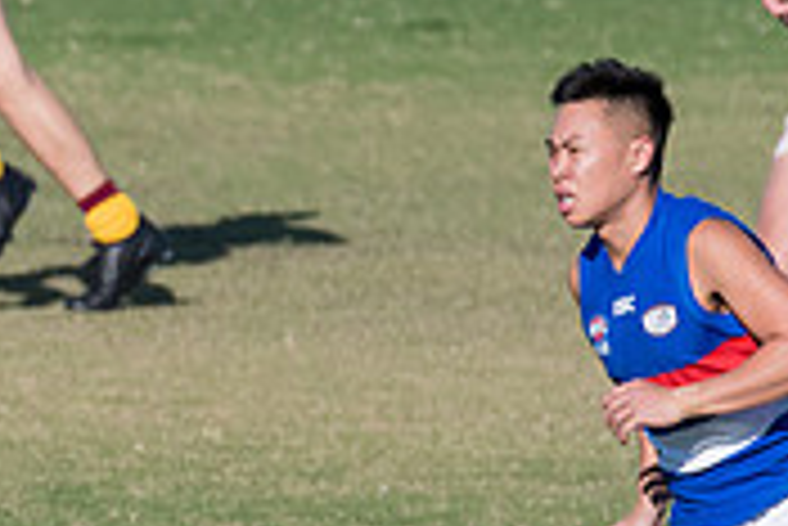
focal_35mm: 1890
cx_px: -459
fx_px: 41403
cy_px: 348
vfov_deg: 0.7
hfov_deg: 1.1
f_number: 8
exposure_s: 1/3200
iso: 800
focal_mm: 380
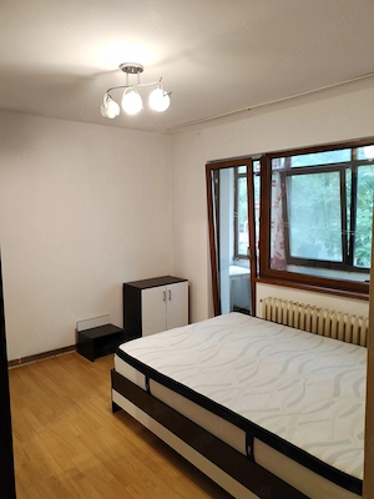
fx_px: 375
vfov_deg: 67.3
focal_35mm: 26
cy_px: 250
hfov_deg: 53.1
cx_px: 187
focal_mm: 4.75
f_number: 1.8
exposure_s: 1/25
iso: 1027
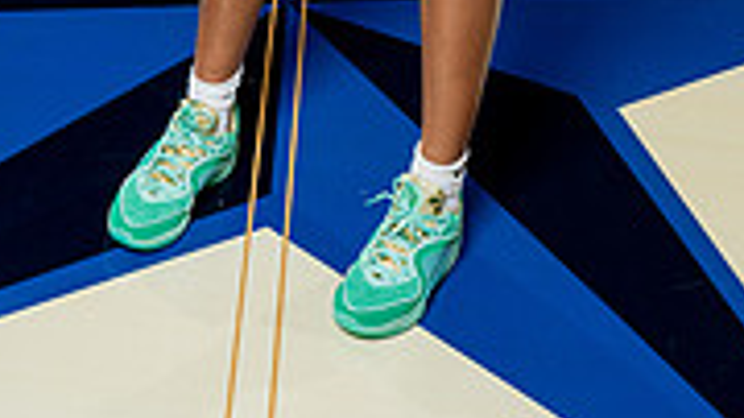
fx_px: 1656
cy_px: -497
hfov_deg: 25.3
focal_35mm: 84
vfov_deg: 12.2
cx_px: 422
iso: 640
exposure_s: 1/250
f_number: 5.6
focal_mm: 32
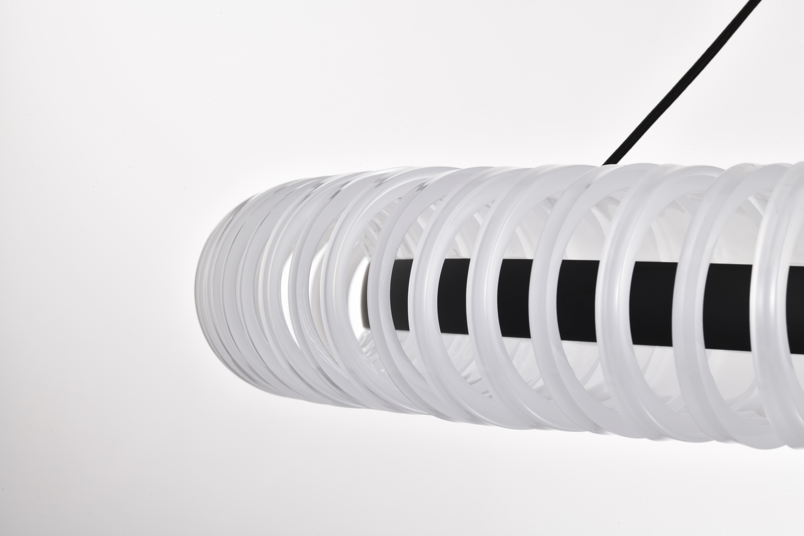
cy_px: 268
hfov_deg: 20.4
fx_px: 2233
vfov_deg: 13.7
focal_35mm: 100
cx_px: 402
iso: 200
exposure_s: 1/30
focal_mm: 100
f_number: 18
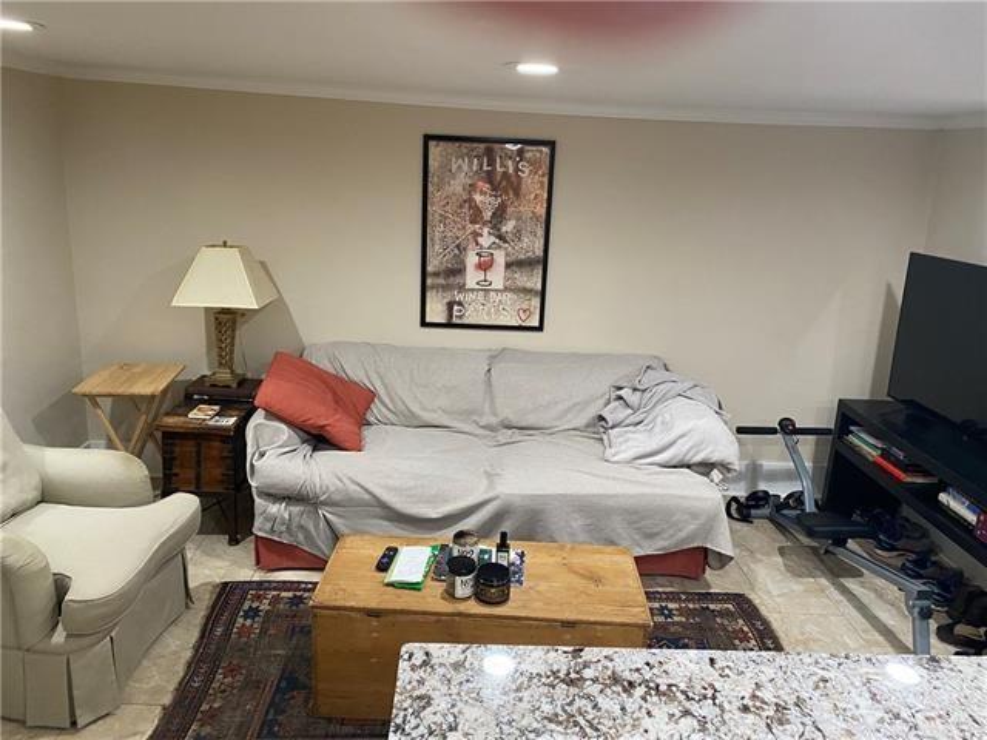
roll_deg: -3.3
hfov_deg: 67.3
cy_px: 370
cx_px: 494
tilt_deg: -14.8
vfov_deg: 53.1
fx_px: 741
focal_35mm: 26
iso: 160
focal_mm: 4.25
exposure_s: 1/60
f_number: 1.8
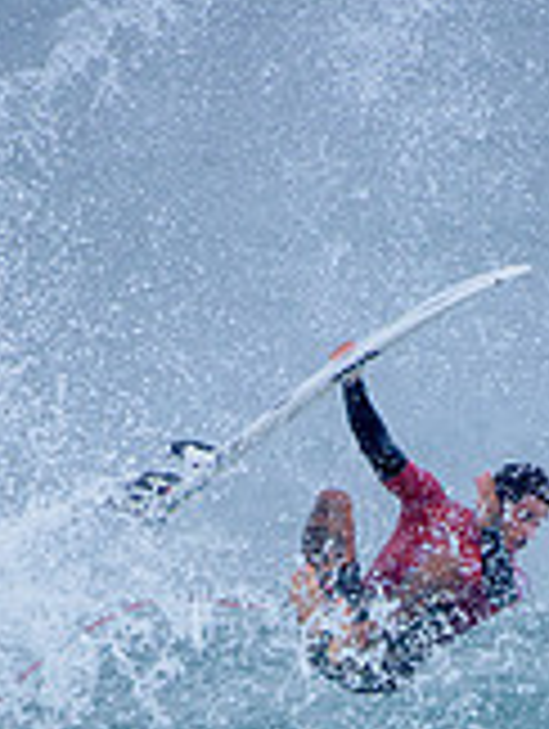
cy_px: 776
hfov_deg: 0.9
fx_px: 36213
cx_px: 428
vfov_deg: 1.2
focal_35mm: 1717
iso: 320
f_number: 5.6
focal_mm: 500
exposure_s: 1/2000
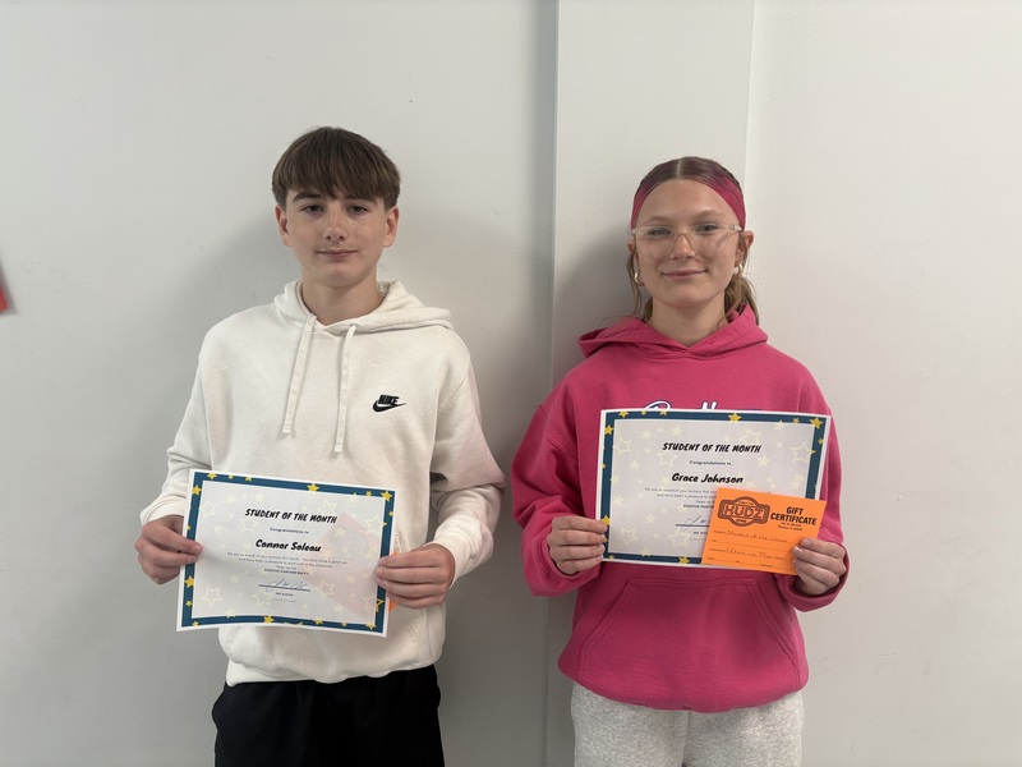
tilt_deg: -8.6
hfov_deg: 67.3
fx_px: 768
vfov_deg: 53.1
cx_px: 511
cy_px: 384
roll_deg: -0.4
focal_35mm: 26
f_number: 1.6
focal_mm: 5.96
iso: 64
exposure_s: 1/60
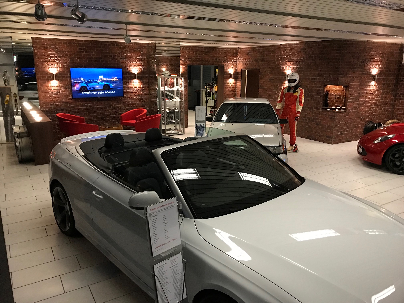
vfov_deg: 49.7
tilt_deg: -14.5
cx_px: 202
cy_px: 152
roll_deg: -0.2
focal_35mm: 28
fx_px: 327
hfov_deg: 63.4
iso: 100
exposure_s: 1/15
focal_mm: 3.99
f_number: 1.8
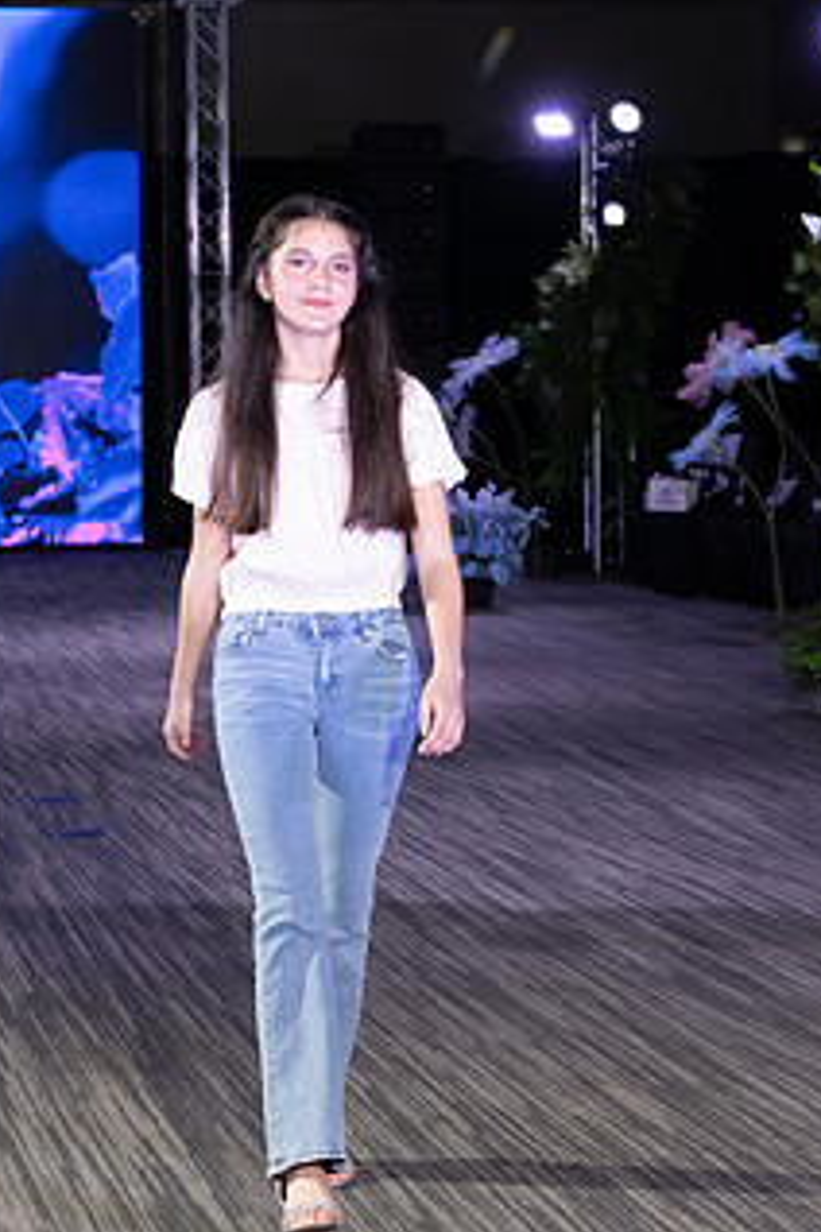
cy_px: 651
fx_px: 3626
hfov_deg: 12.9
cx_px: 275
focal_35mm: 106
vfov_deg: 19.3
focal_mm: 75
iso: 1600
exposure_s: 1/160
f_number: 6.3
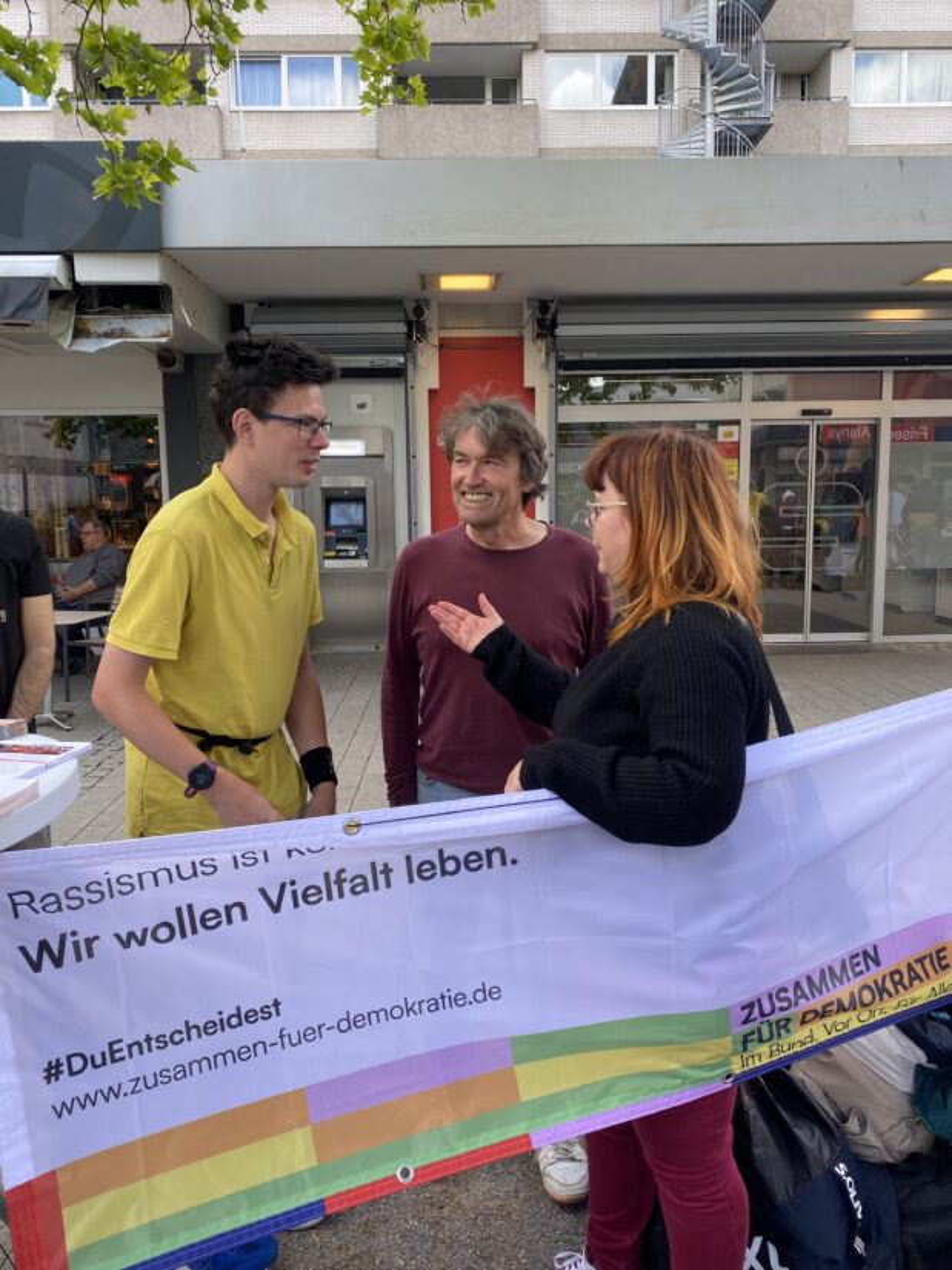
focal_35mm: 26
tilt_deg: -6.4
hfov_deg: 53.1
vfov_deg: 67.3
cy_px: 635
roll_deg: -1.7
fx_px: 953
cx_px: 476
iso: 32
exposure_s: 1/176
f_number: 1.8
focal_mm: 4.25
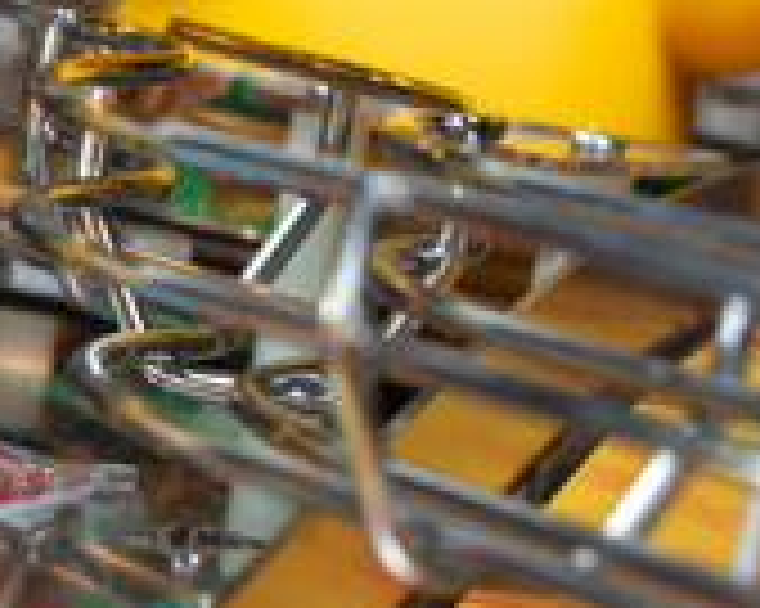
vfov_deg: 7.2
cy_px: 29
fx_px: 4811
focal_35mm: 214
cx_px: -953
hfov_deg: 8.4
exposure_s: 1/80
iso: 320
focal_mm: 50
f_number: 6.3
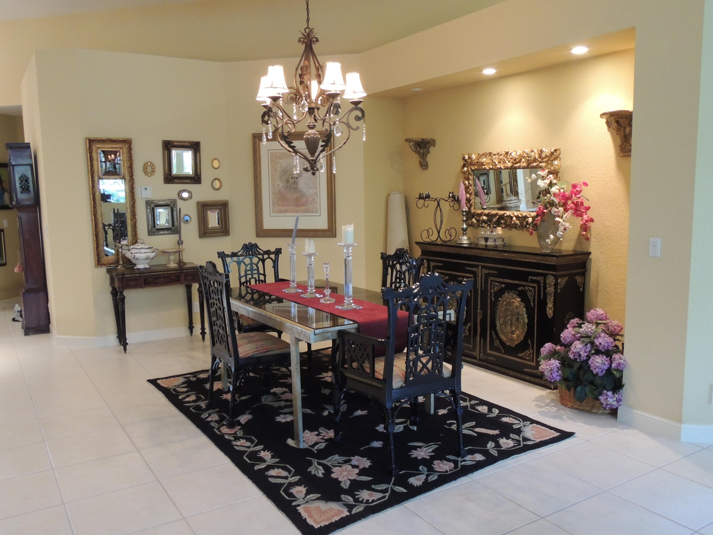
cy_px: 268
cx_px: 356
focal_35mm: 30
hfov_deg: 60.0
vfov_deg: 46.8
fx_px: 618
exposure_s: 1/8
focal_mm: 5.3
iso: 500
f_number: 4.4
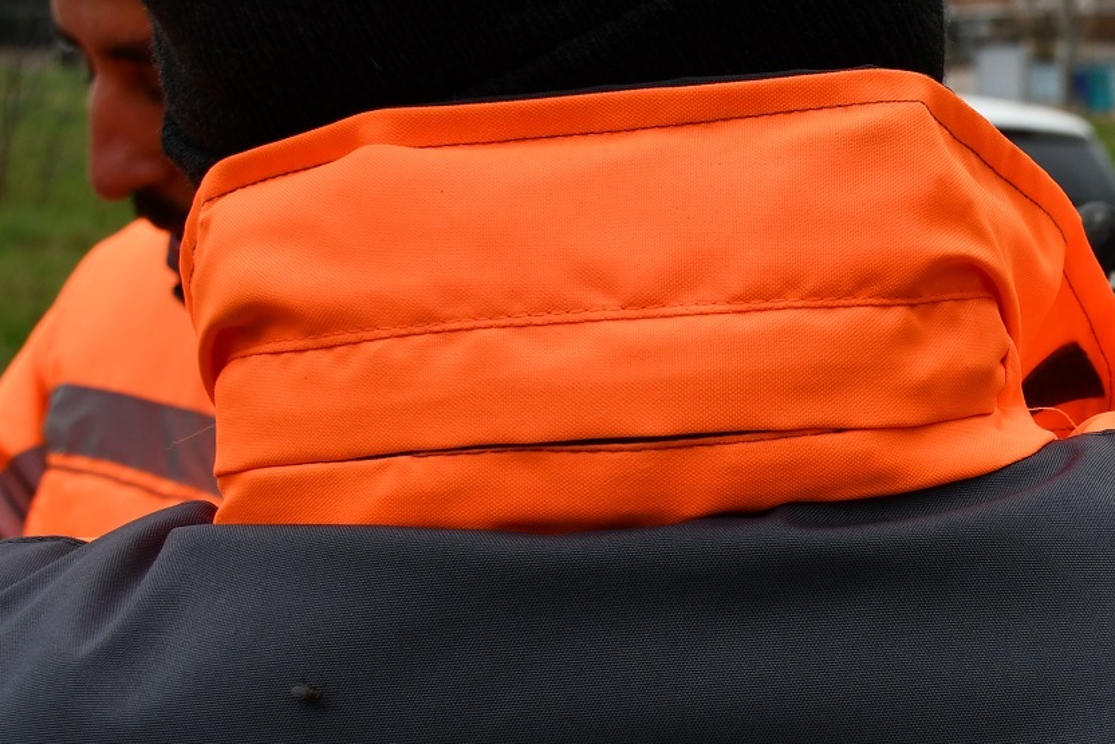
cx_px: 1194
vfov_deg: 15.2
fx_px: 2788
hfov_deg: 21.6
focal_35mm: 90
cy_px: 420
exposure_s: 1/250
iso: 400
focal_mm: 26
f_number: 6.3
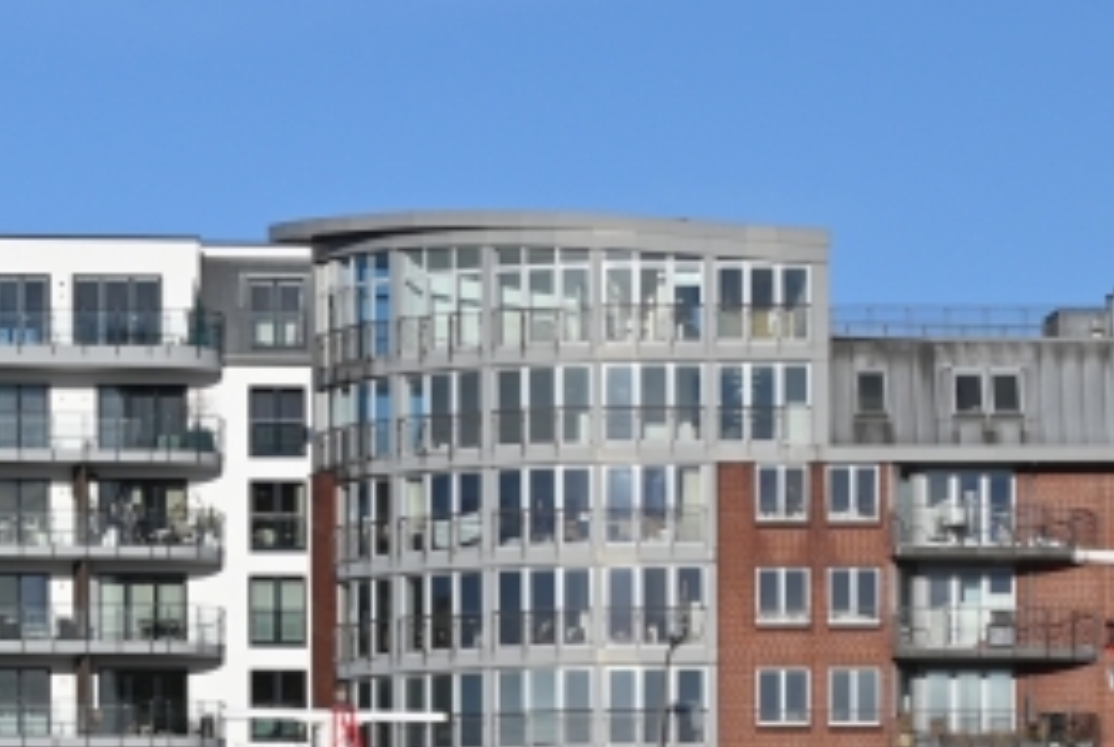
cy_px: 1253
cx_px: -256
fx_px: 7904
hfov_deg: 8.0
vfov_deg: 5.3
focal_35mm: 255
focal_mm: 65
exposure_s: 1/500
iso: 100
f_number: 8
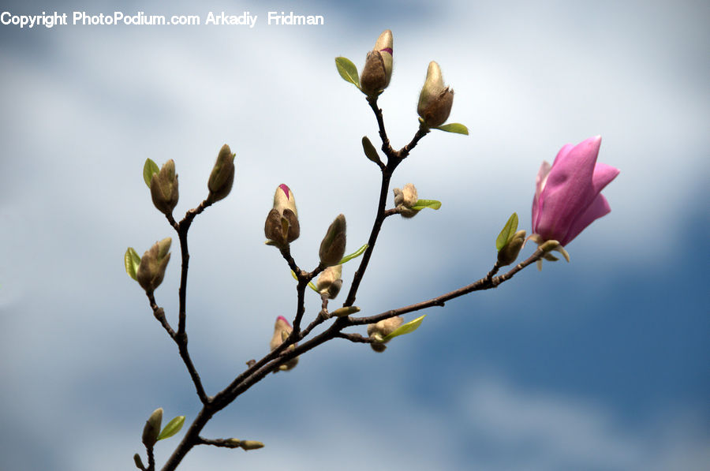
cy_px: 236
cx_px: 355
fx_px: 3308
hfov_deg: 12.3
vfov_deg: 8.1
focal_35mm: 168
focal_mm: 112
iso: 640
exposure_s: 1/6400
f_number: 5.3
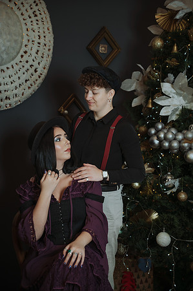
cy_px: 146
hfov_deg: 19.4
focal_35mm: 70
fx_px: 564
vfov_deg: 28.9
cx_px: 96
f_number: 3.2
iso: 250
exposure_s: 1/200
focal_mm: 70
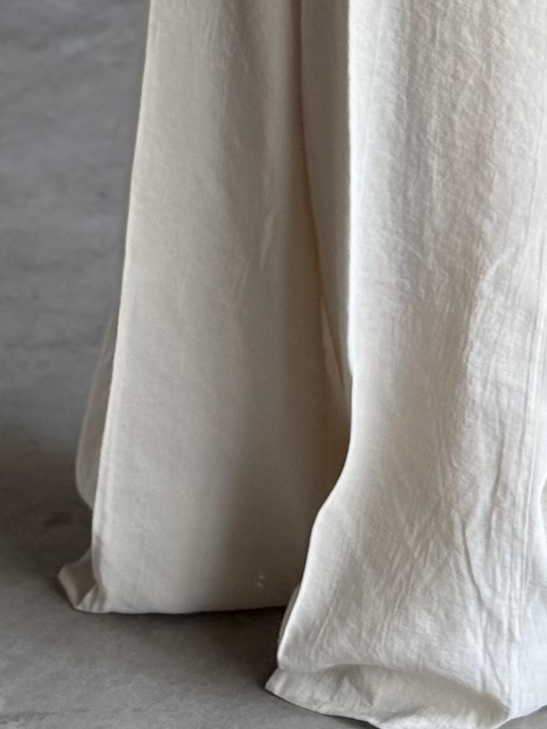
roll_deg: -1.7
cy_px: -437
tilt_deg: -30.9
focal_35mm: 164
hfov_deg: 9.0
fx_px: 3455
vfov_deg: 11.4
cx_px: 536
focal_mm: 6.76
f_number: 1.78
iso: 100
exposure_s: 1/72
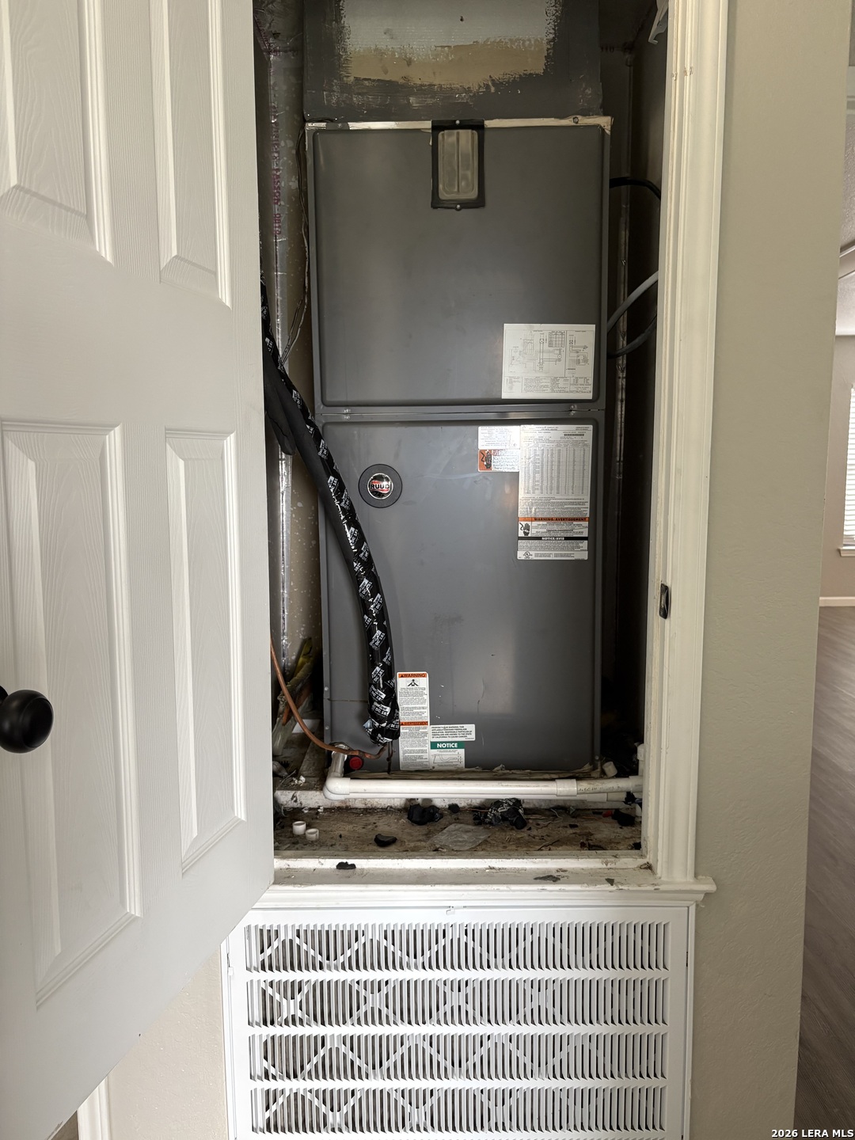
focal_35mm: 26
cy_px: 570
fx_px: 856
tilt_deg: -6.4
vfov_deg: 67.3
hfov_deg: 53.1
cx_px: 428
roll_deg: -0.1
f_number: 1.6
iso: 200
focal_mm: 5.96
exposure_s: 1/60
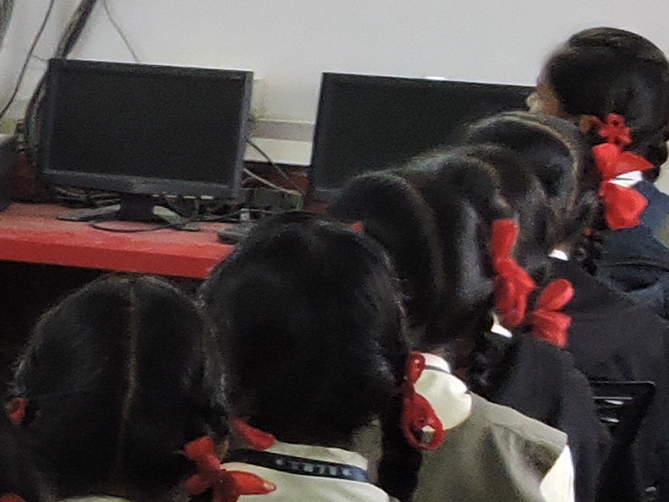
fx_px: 3209
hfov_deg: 9.9
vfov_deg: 8.9
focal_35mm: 166
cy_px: 471
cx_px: -1112
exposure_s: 1/10
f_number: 3.5
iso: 400
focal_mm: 5.4
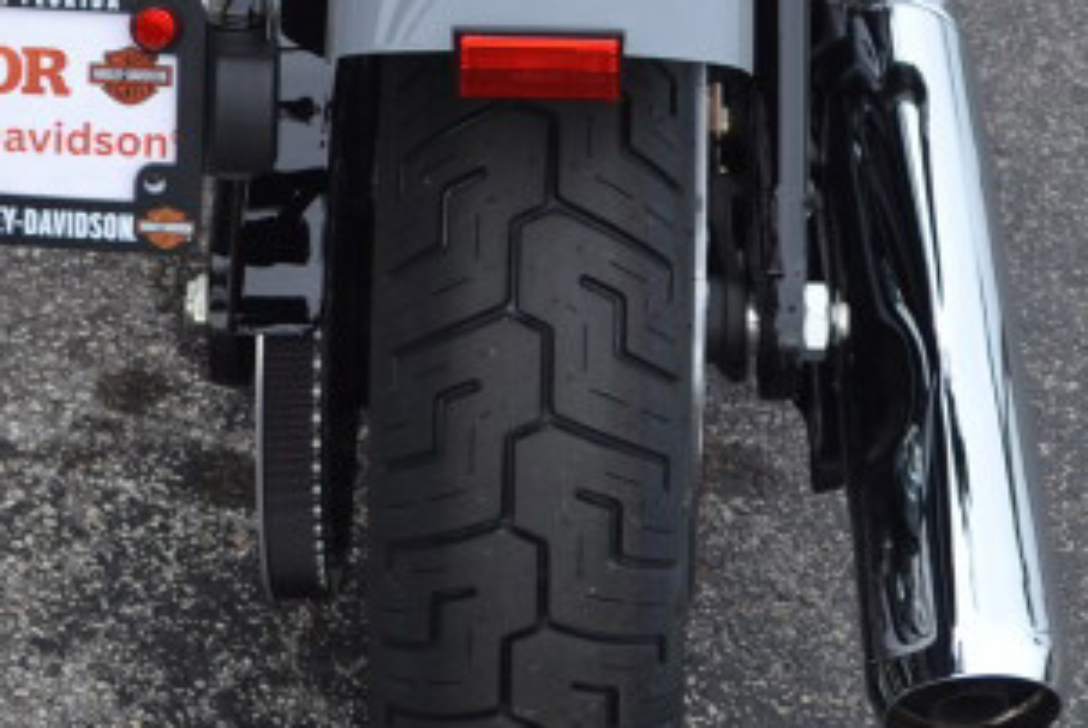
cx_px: 576
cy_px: -450
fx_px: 3963
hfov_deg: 15.6
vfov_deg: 10.1
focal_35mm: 131
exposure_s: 1/125
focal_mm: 22
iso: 110
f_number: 5.6
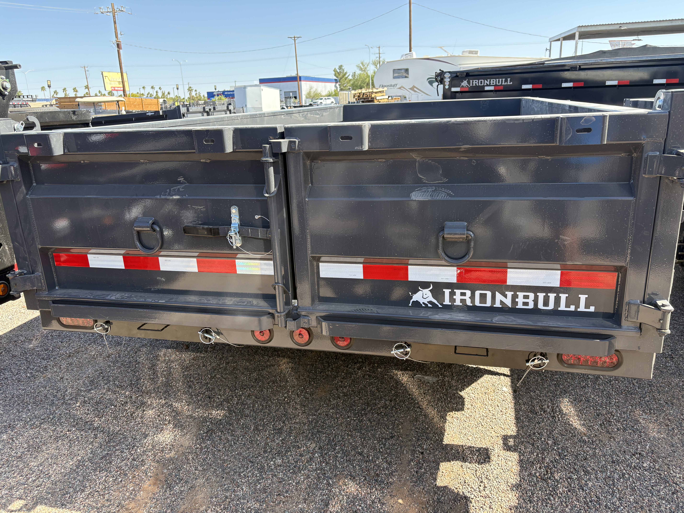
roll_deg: +3.5
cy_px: 256
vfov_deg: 53.1
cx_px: 342
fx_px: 514
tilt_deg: -17.5
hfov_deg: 67.3
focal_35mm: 26
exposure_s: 1/673
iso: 64
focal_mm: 5.96
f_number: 1.6
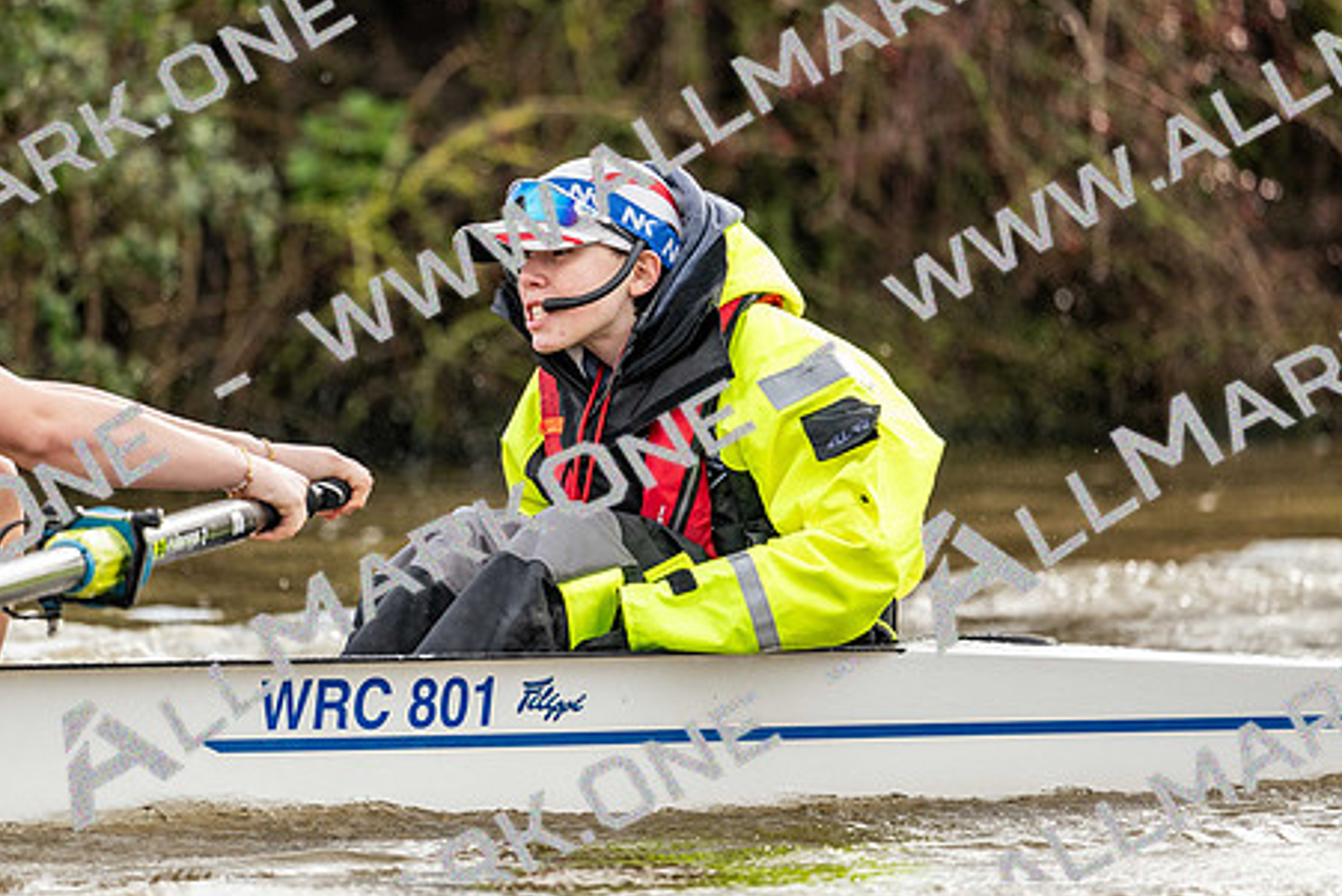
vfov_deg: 2.7
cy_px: 371
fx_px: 19166
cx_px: 667
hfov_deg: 4.0
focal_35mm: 514
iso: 720
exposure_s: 1/1600
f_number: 4.5
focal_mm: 400
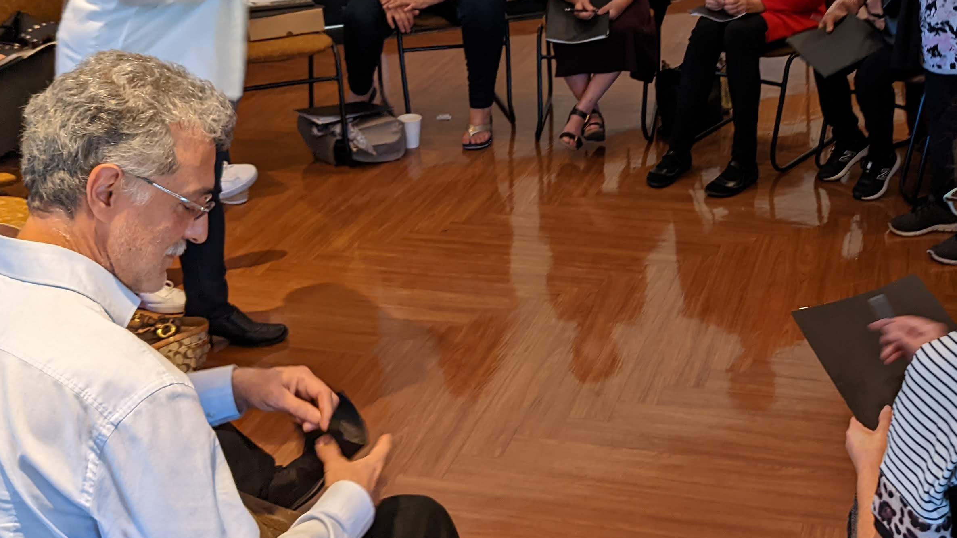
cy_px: 108
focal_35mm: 50
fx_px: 1269
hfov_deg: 40.0
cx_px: 739
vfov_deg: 23.6
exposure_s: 1/24
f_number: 1.73
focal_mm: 4.38
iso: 81
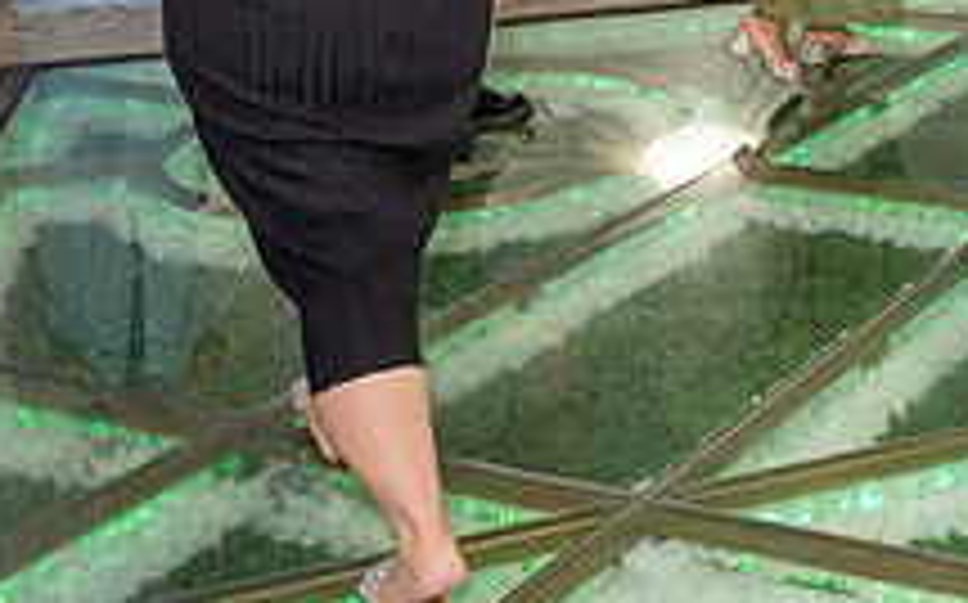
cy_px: -106
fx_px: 1740
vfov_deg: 18.7
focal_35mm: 66
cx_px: 1252
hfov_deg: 26.5
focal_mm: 24
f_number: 3.2
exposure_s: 1/160
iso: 1000
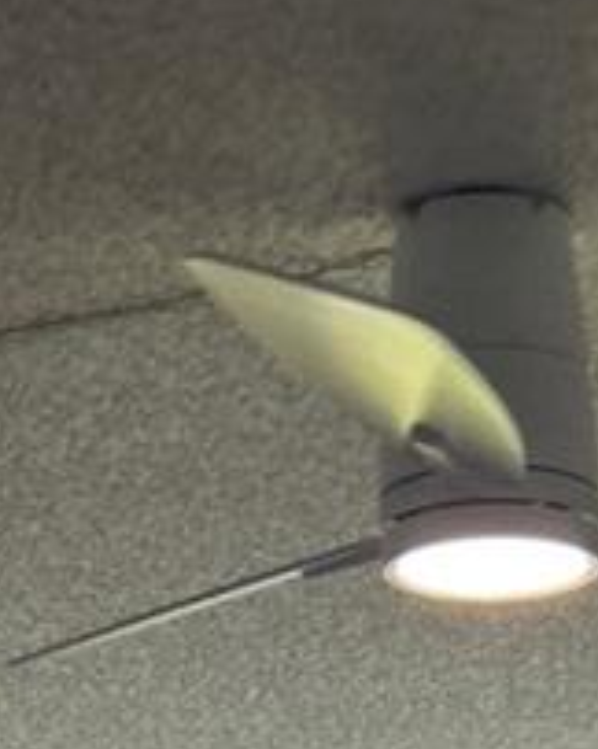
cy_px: 1978
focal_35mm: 150
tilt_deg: -7.0
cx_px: 517
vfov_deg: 10.5
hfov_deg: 10.2
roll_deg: +1.3
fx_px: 3323
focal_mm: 5.7
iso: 50
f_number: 1.5
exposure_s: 1/443
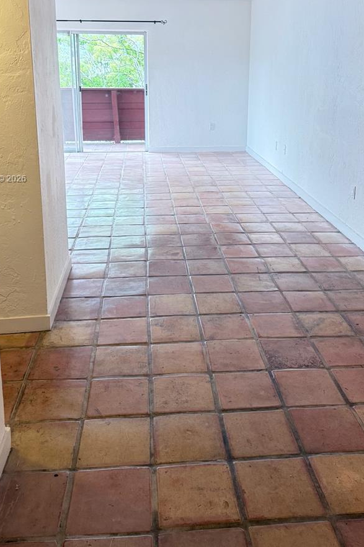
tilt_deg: -13.0
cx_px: 190
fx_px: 516
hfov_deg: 38.9
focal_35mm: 34
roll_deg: -0.7
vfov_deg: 54.6
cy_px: 179
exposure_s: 1/120
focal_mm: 6.76
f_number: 1.78
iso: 250
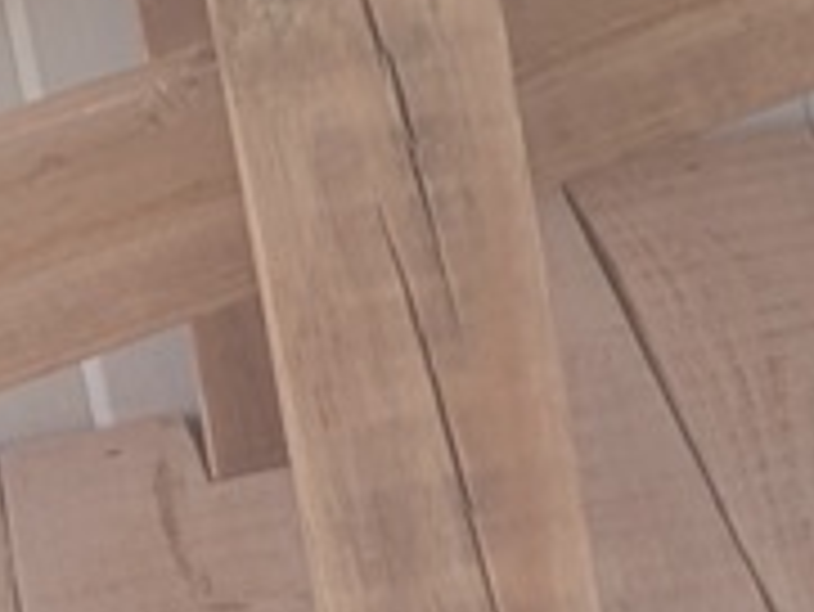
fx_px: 4377
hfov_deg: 8.3
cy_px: -76
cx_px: 2743
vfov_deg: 7.9
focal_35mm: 186
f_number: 1.85
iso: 49
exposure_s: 1/205
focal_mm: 6.81
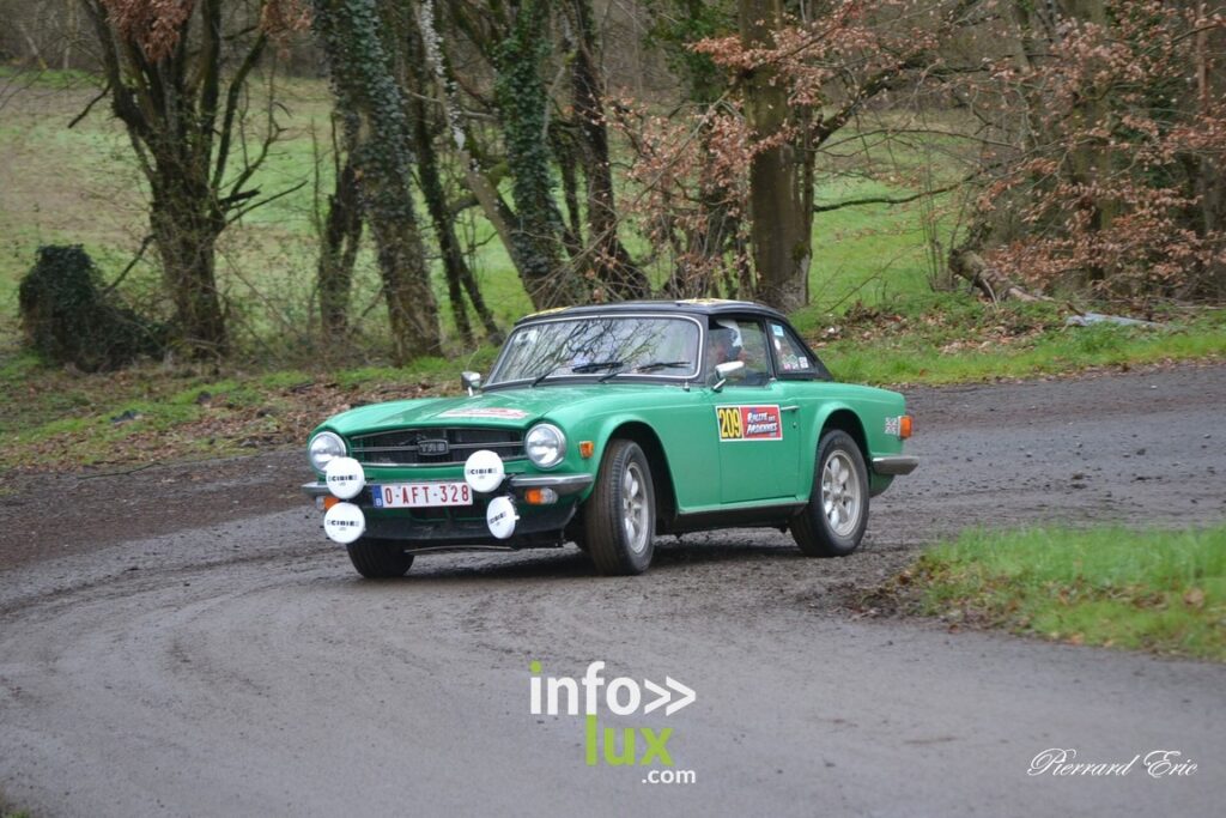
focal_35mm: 174
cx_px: 613
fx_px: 5926
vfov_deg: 7.9
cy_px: 409
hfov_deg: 11.8
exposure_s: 1/500
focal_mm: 116
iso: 400
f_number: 4.8
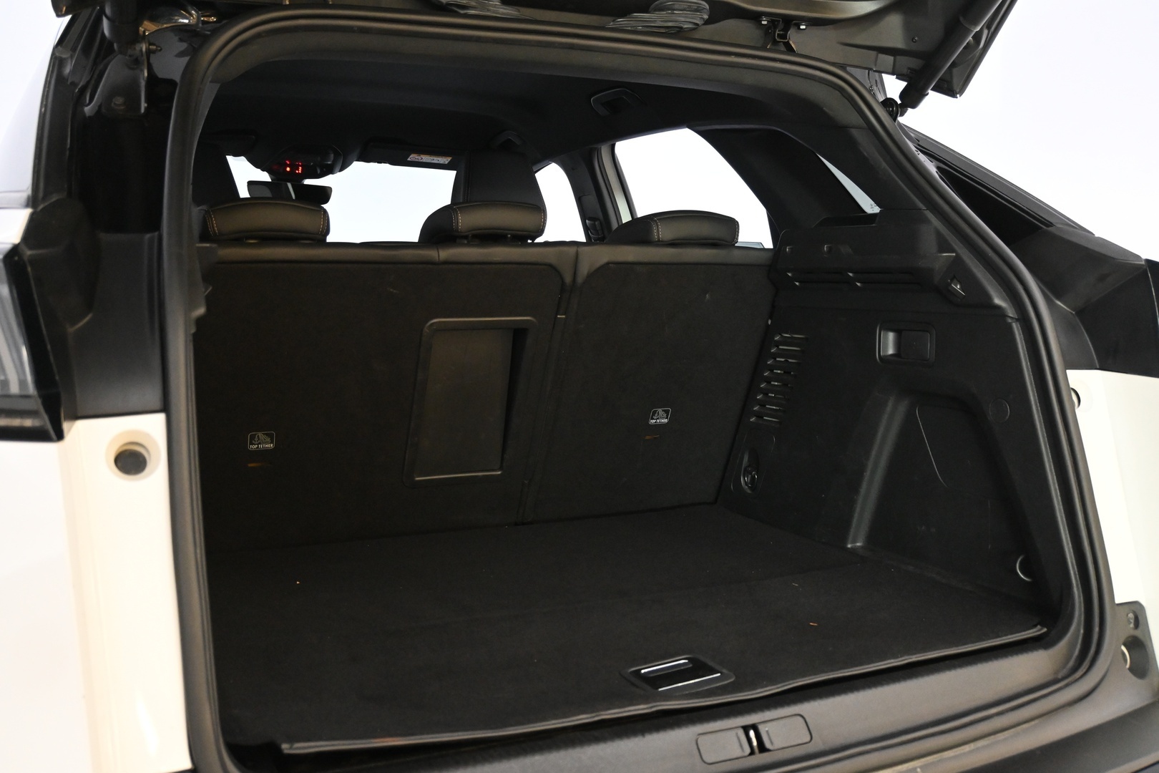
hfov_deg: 56.1
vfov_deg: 39.1
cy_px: 386
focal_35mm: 34
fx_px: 1086
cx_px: 580
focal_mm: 22.5
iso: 3200
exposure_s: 1/40
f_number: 4
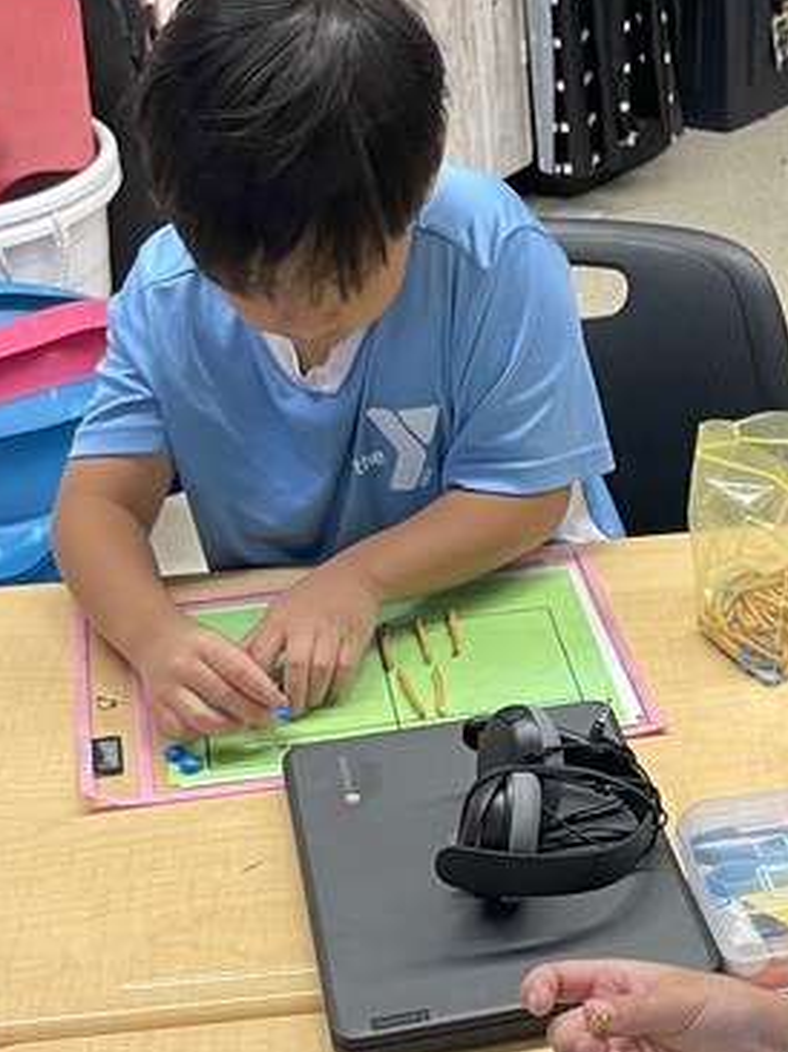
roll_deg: +1.4
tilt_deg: -34.7
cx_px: 659
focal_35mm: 70
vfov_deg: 27.4
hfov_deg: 20.7
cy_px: 799
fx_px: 2127
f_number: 1.6
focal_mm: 5.1
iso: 125
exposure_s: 1/60
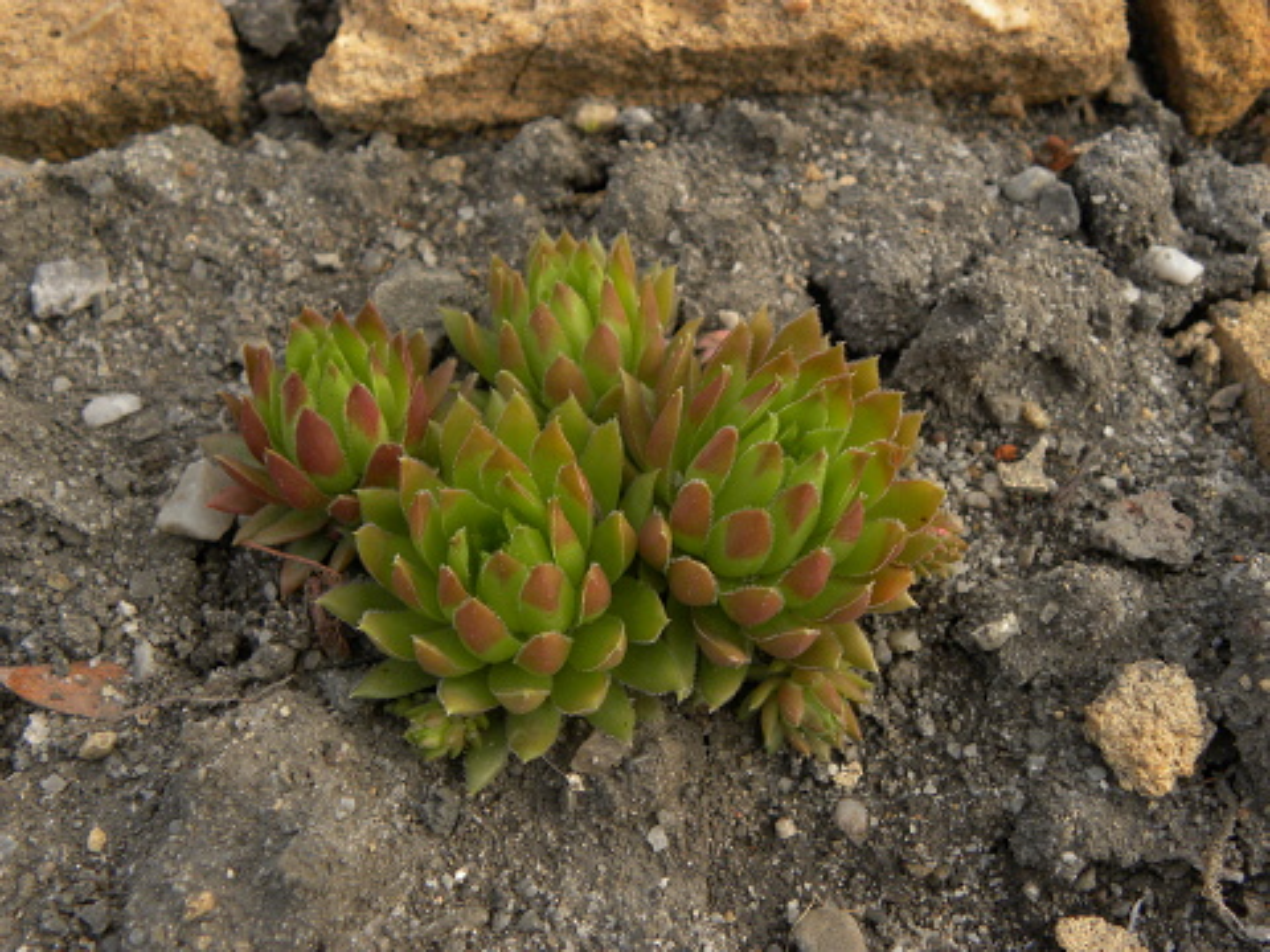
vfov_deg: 38.7
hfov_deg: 50.1
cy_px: 476
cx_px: 635
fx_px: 1357
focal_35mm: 37
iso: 100
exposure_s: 1/400
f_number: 3.2
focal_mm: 6.6
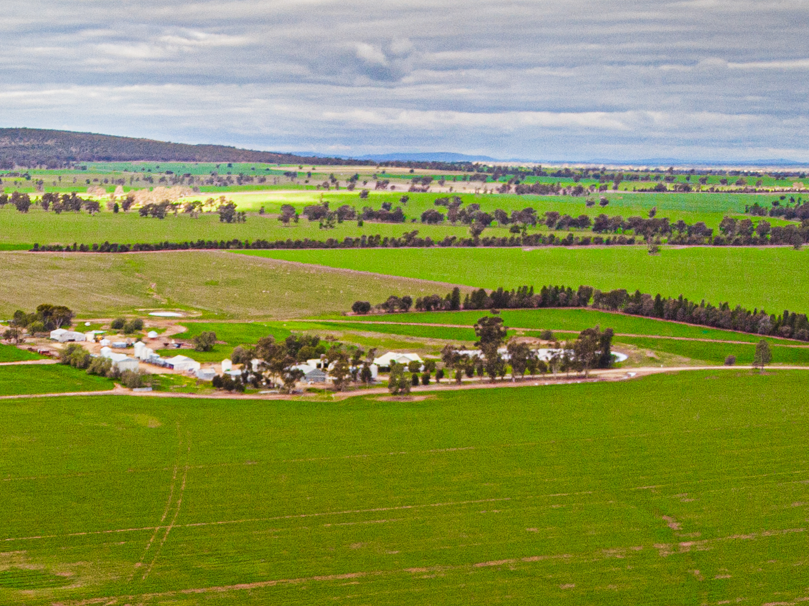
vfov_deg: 20.8
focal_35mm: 67
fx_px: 1565
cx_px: 180
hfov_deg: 28.5
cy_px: 672
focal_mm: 4.5
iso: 100
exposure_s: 1/310
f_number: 2.8
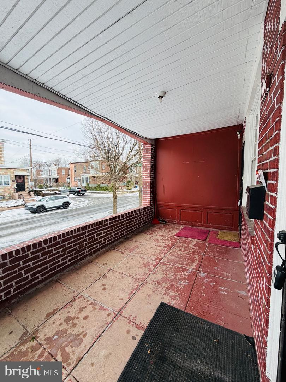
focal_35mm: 14
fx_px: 154
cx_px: 143
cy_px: 191
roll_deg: +0.3
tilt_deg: -4.2
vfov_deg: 102.1
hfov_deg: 85.7
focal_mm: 2.22
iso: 40
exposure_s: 1/234
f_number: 2.2
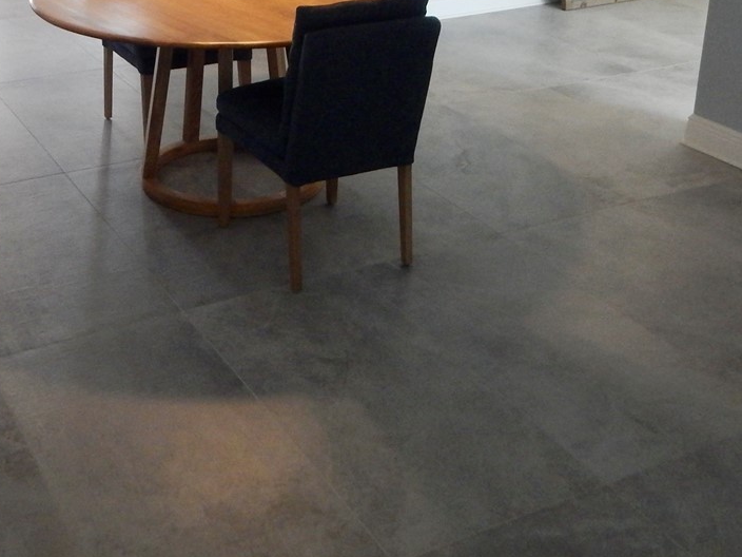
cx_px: 271
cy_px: 130
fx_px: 1072
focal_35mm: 50
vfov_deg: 28.6
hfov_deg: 37.9
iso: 320
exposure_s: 1/30
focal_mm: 4
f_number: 3
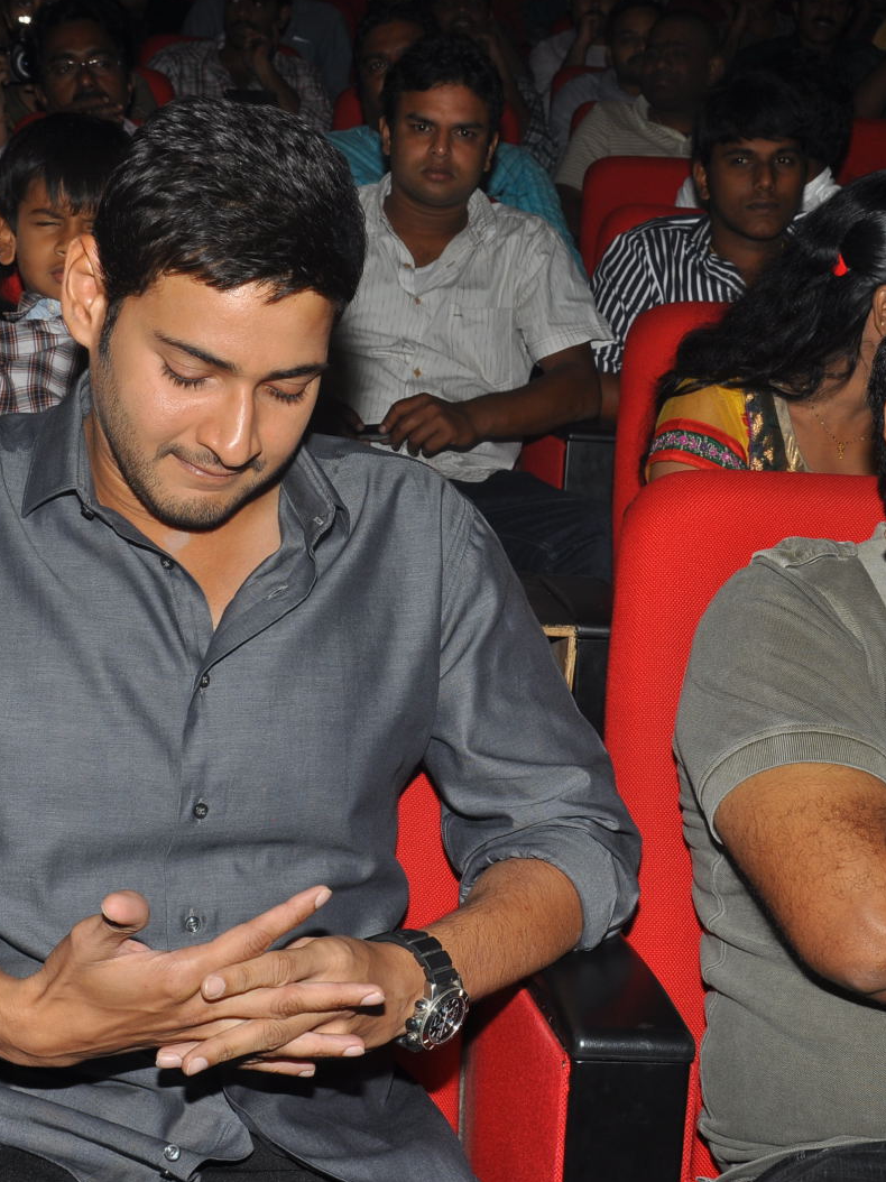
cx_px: 459
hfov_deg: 21.0
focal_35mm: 70
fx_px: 2390
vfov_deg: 27.8
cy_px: 589
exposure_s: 1/200
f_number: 11
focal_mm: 32
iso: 200
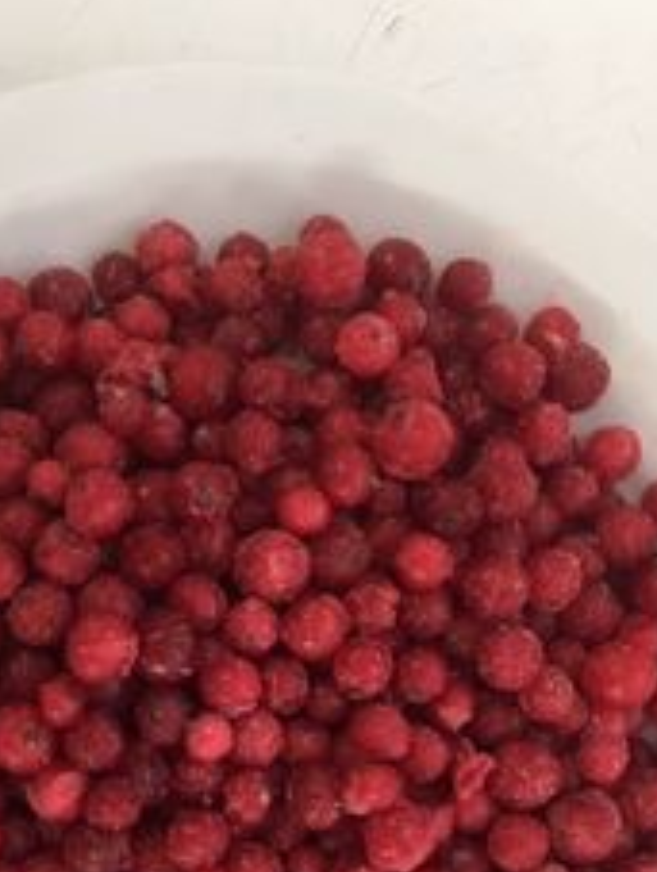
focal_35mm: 51
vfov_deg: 35.8
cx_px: 296
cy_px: 738
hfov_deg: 28.6
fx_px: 1287
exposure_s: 1/33
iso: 125
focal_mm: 4.15
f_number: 2.2
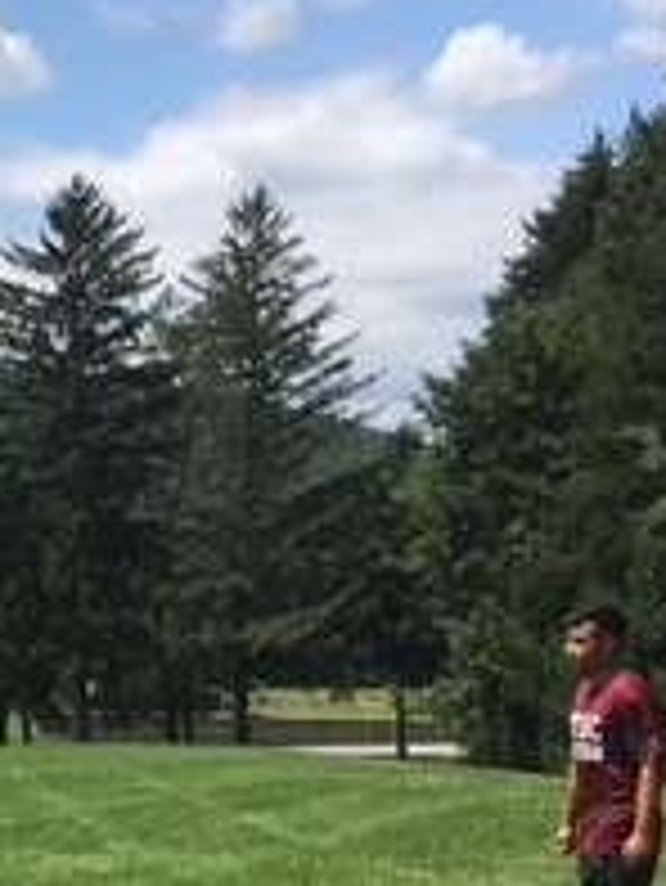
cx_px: -396
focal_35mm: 94
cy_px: 926
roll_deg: +0.2
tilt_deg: -6.5
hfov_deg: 14.5
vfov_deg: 20.1
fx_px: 2409
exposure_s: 1/2262
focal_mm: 4.15
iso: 25
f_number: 2.2
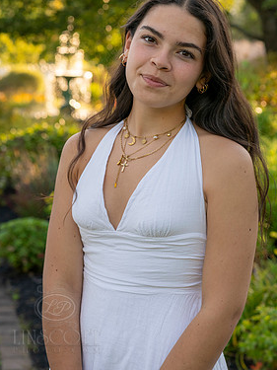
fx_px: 1046
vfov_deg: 20.0
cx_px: 134
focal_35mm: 98
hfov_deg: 15.1
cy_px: 158
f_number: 6.3
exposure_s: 1/400
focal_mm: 85
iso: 500
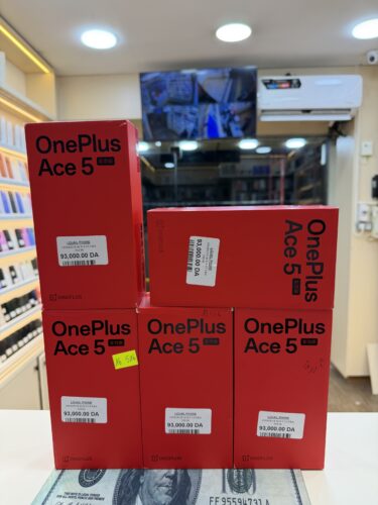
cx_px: 189
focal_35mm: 24
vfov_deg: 71.6
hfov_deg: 56.8
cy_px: 252
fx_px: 349
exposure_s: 1/208
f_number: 1.78
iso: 125
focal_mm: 6.76
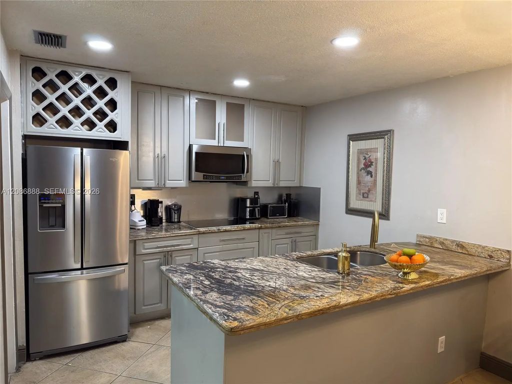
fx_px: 355
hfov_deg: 71.6
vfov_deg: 56.8
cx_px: 256
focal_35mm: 24
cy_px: 192
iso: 160
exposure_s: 1/59.9
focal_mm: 6.76
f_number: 1.78
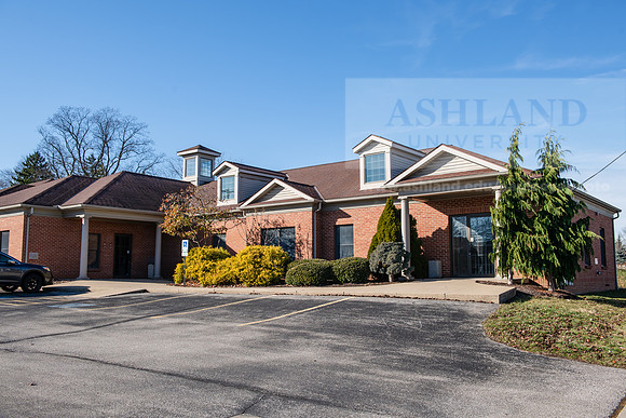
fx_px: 591
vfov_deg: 38.9
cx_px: 313
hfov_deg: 55.8
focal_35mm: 34
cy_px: 209
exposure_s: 1/400
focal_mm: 34
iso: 160
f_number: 6.3
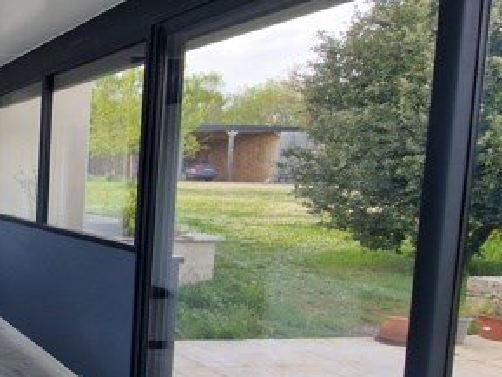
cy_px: 214
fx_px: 522
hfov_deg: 36.8
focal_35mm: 36
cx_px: -123
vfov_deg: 39.6
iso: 50
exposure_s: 1/184
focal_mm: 2.2
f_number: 2.2
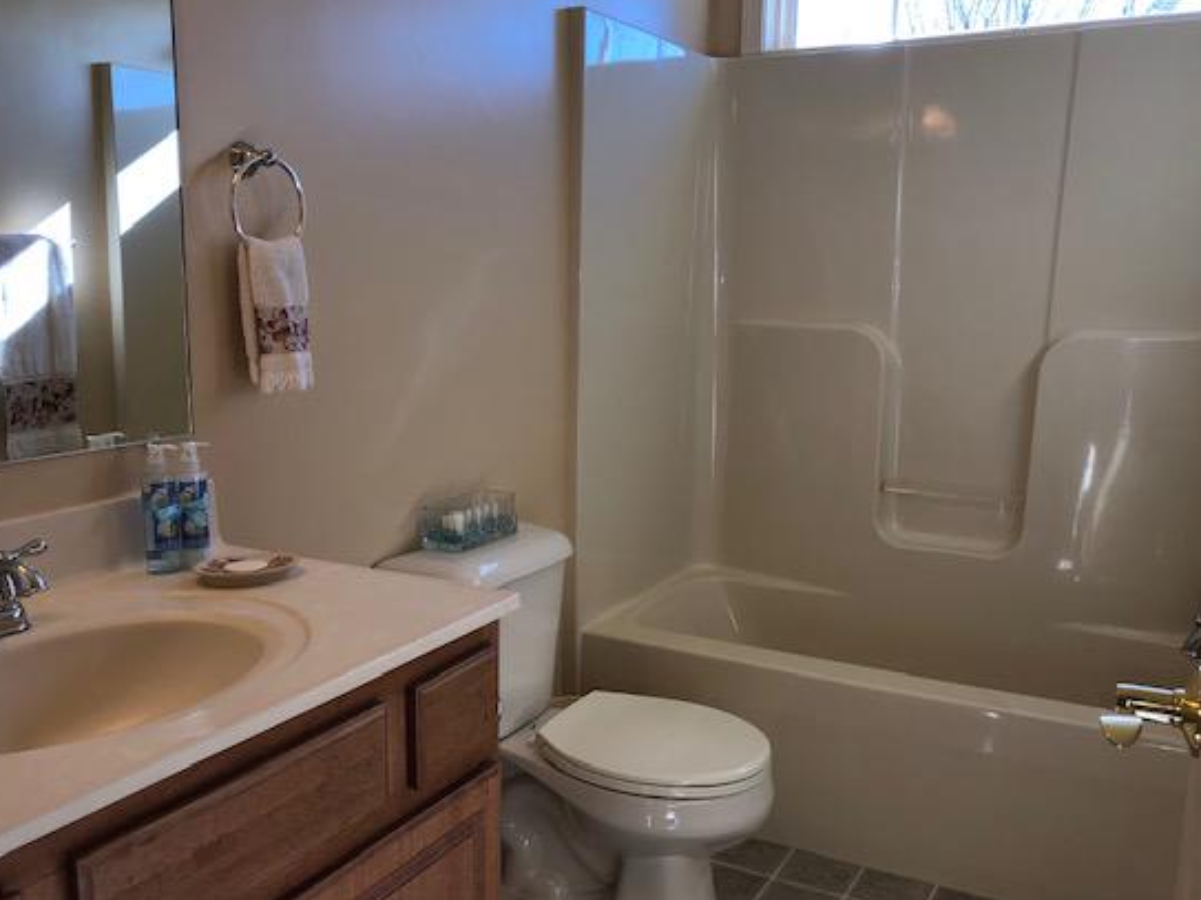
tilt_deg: -10.9
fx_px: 1145
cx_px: 551
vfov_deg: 42.9
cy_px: 495
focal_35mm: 33
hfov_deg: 55.3
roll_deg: -0.6
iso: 20
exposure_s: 1/178
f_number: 1.8
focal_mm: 3.99
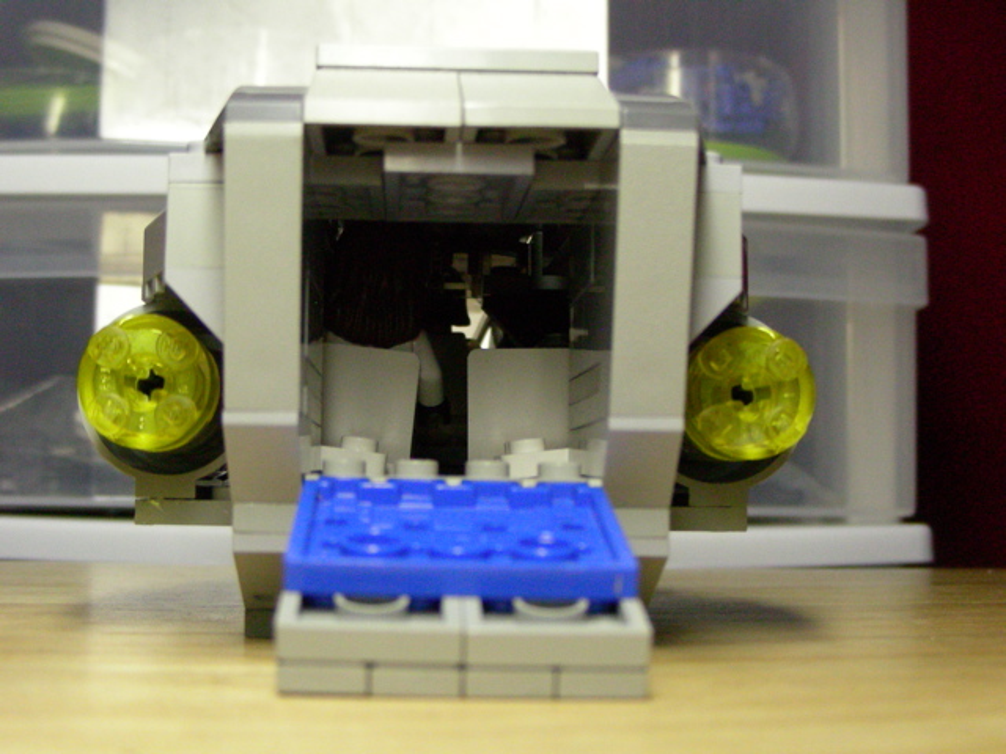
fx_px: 1540
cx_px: 503
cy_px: 377
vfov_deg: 27.5
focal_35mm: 53
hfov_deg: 36.2
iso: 400
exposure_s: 1/97.3
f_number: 3.5
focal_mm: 8.8
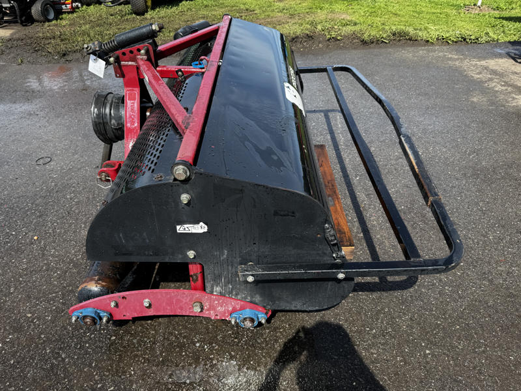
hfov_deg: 71.6
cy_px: 196
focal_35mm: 24
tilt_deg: -37.6
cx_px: 260
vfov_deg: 56.8
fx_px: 361
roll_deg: +0.2
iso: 80
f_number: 1.78
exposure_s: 1/1524
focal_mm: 6.76
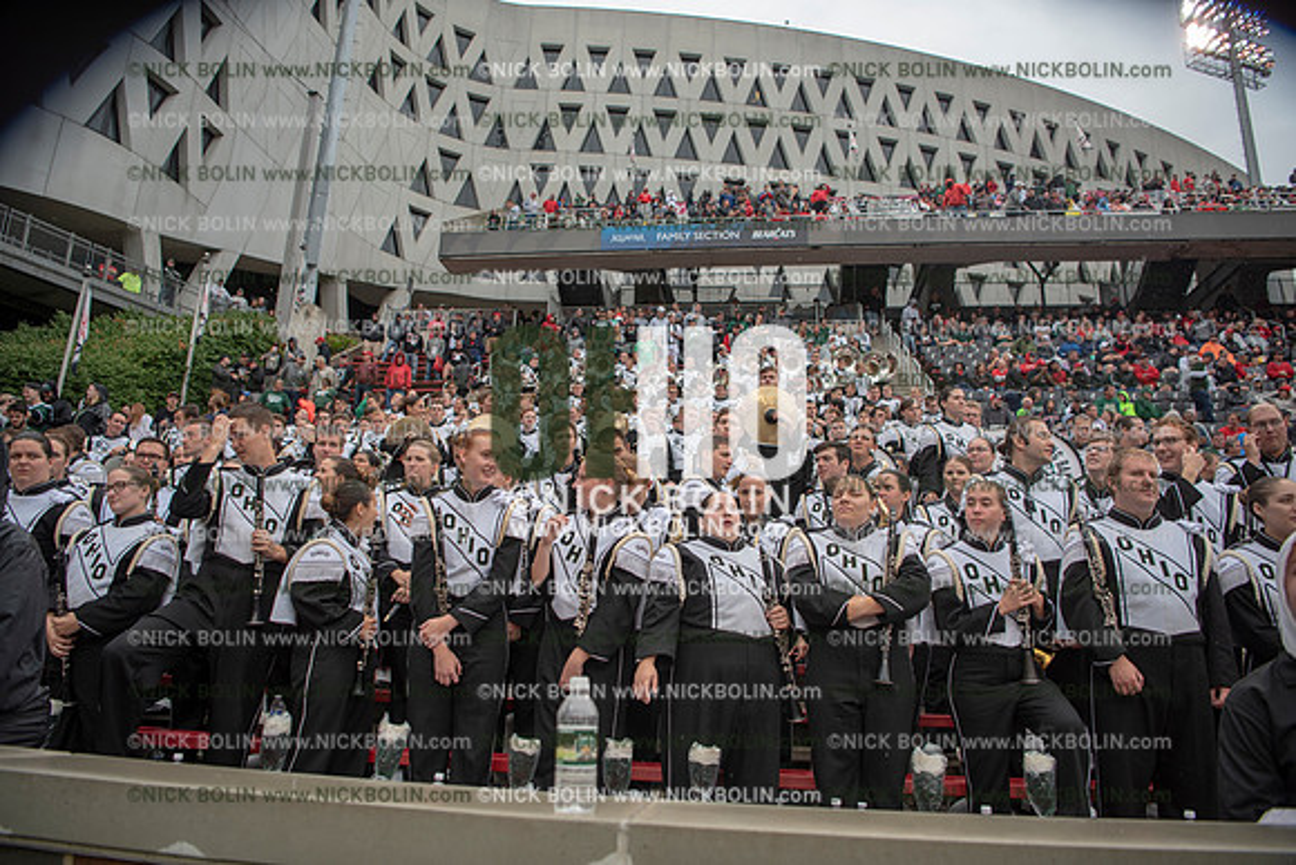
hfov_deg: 73.7
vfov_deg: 53.2
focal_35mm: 24
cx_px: 648
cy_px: 432
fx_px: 864
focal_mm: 24
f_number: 2.8
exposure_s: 1/800
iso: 250
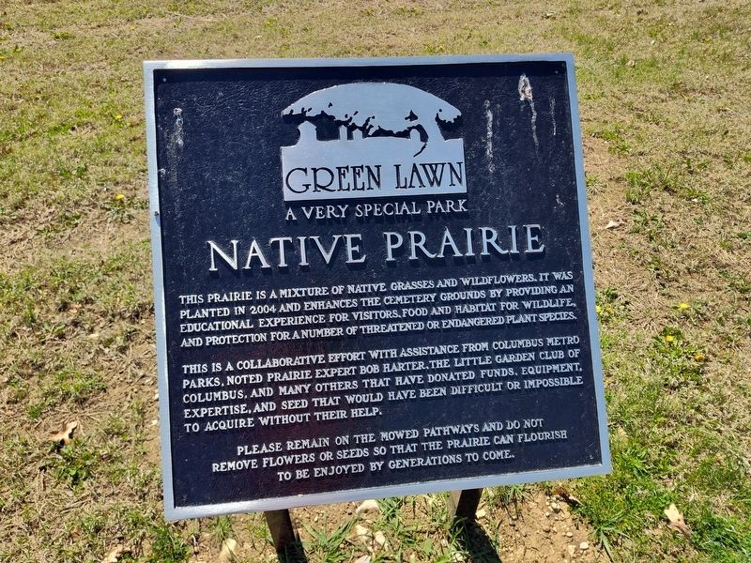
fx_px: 499
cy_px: 282
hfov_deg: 73.9
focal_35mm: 23
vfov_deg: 58.9
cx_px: 376
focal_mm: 5.56
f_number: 1.8
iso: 100
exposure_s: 1/1027
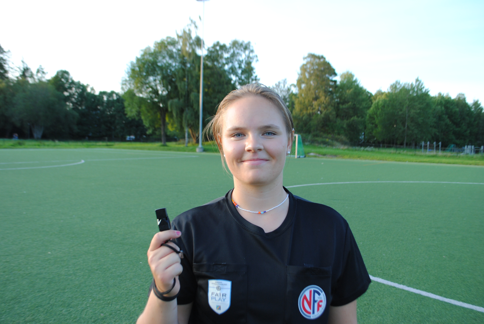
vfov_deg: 37.0
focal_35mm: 36
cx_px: 242
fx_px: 485
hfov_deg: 53.1
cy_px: 162
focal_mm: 24
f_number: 5
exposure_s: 1/100
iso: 200
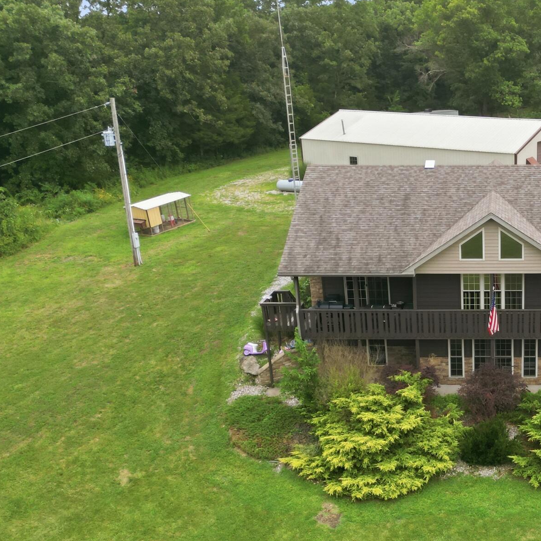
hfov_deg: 35.3
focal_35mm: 45
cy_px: 344
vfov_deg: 37.3
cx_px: 490
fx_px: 796
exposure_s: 1/1500
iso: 200
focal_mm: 6.7
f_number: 1.7
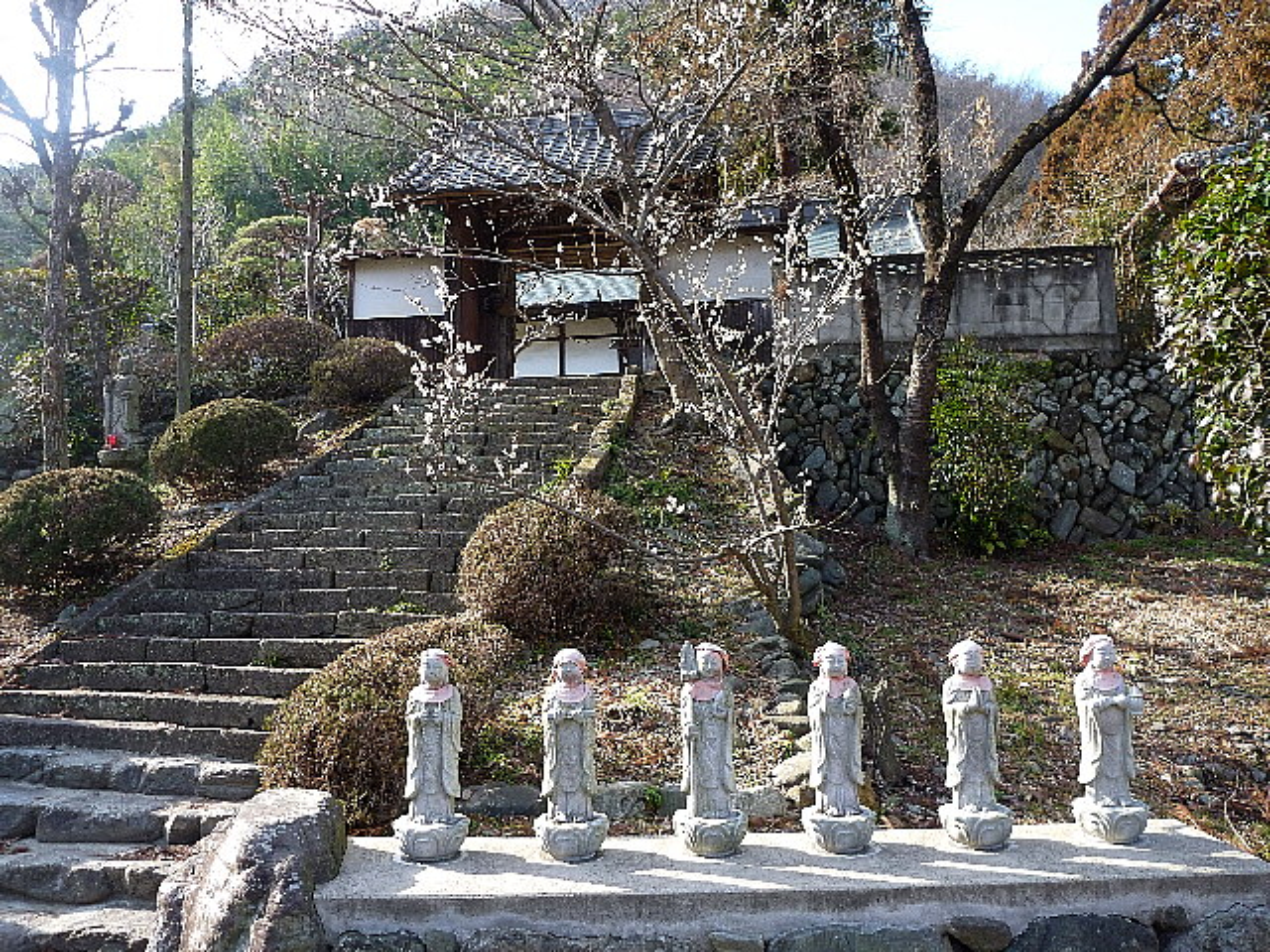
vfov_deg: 49.7
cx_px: 635
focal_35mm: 28
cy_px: 476
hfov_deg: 63.4
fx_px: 1027
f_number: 3.3
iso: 80
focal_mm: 4.9
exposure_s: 1/100
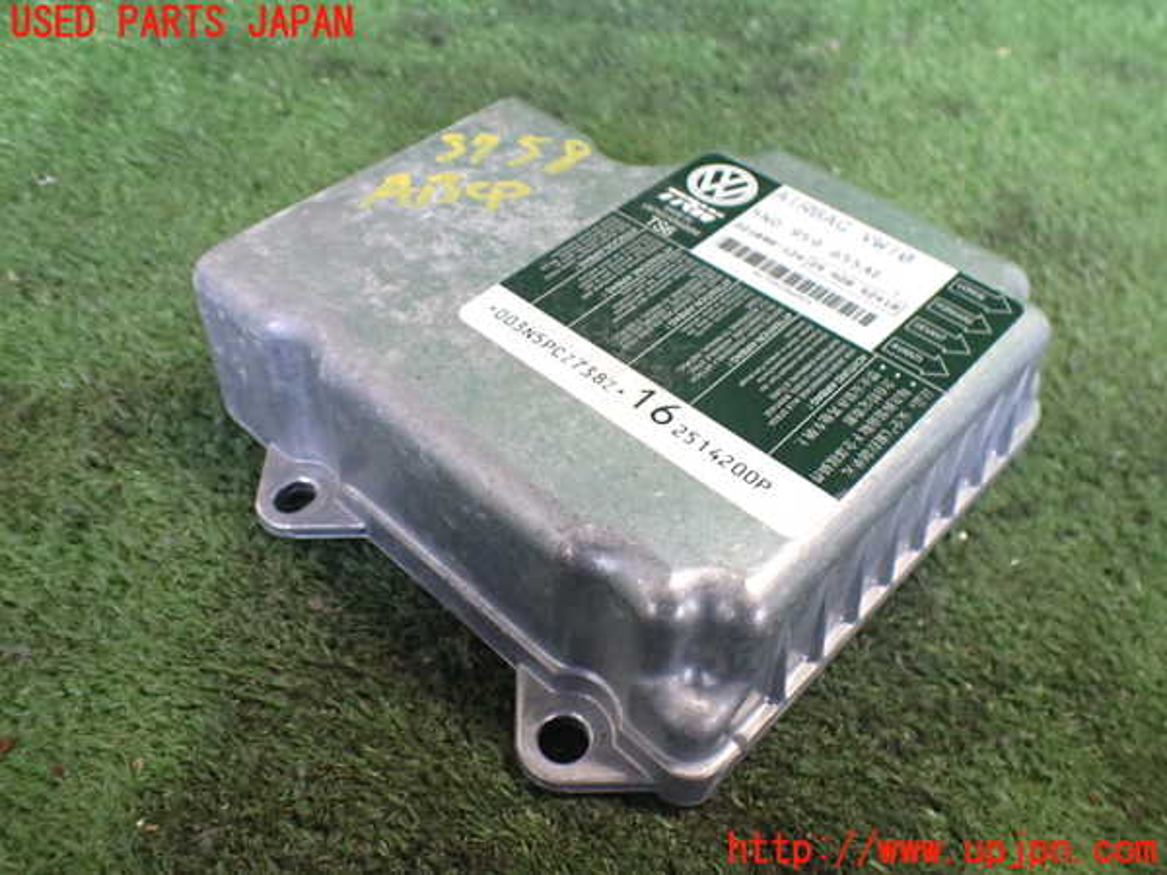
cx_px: 584
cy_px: 438
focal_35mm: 30
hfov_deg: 60.0
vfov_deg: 46.8
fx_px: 1011
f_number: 2.3
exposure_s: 1/60
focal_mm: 5.4
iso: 800
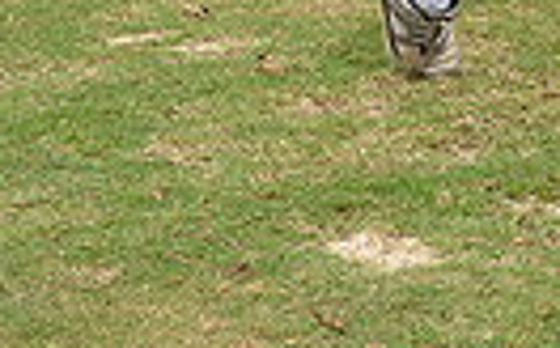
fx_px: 2072
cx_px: 598
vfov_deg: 8.6
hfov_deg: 15.0
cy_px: -543
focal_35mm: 136
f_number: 10
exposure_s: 1/250
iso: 400
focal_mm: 39
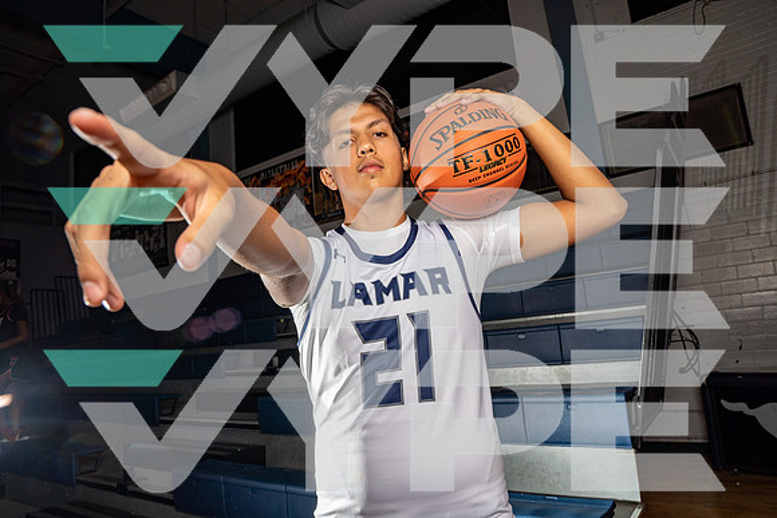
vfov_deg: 53.2
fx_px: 518
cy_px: 259
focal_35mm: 24
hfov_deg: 73.7
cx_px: 388
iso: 320
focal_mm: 24
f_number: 7.1
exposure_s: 1/200
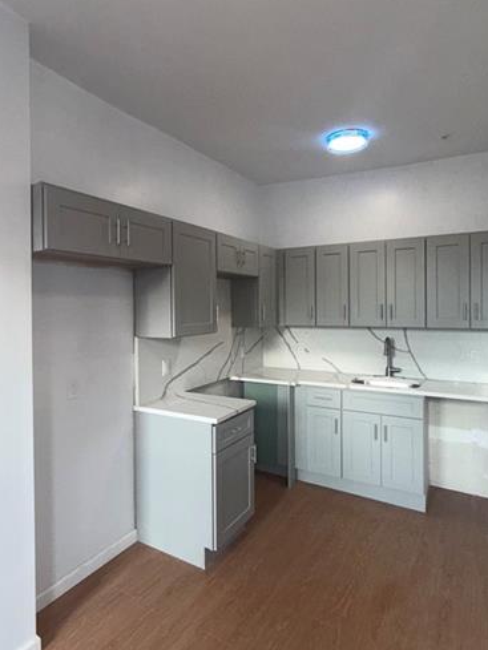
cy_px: 310
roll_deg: -0.1
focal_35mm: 22
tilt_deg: +0.5
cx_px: 205
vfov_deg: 76.3
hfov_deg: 60.8
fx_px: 413
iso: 100
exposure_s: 1/120
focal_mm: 2.22
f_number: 2.2
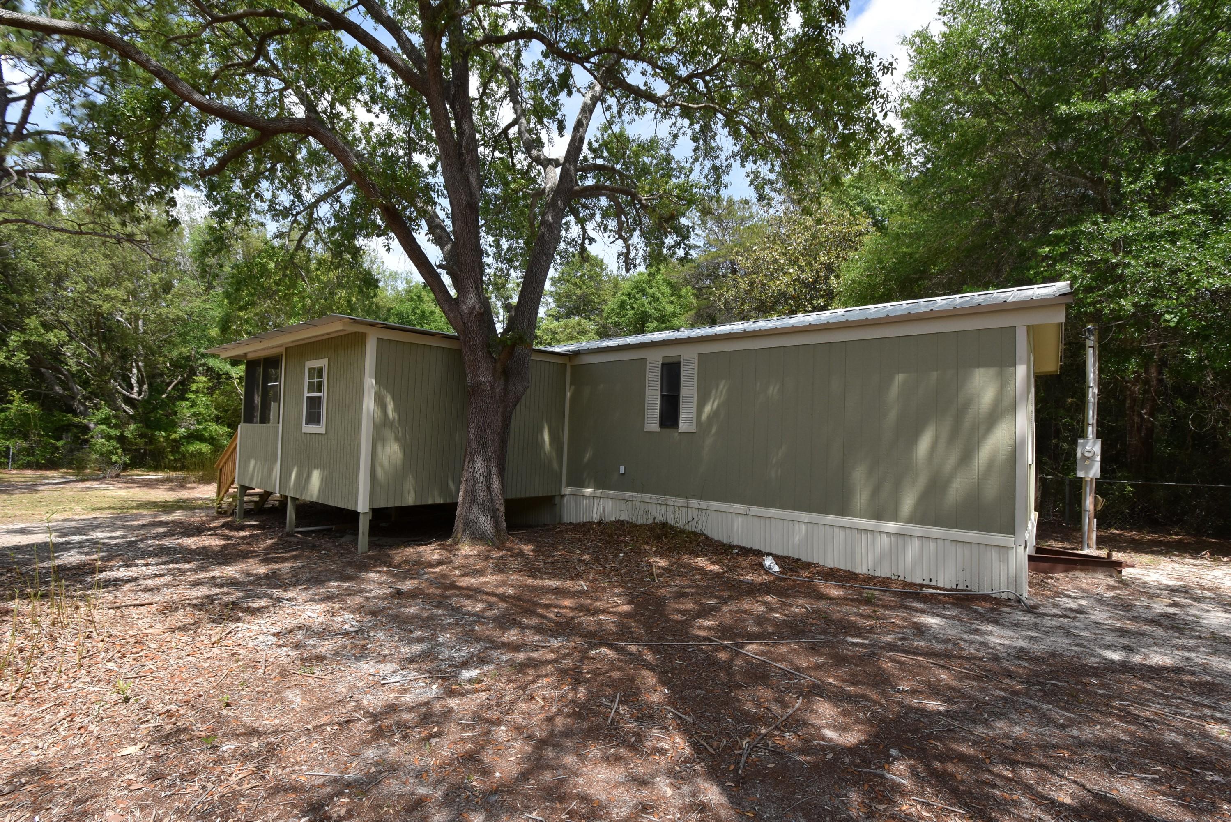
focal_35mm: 15
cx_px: 616
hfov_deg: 100.4
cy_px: 411
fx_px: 513
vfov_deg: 77.4
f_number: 8
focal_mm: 10
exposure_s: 1/500
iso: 400
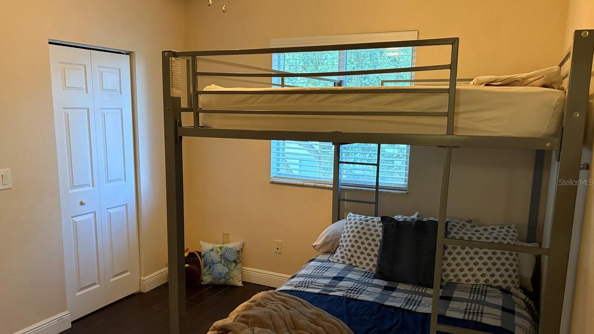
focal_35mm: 29
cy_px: 182
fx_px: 457
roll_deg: -1.1
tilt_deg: -9.1
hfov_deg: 66.1
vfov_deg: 40.1
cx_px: 291
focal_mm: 5.96
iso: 400
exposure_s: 1/40
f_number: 1.6
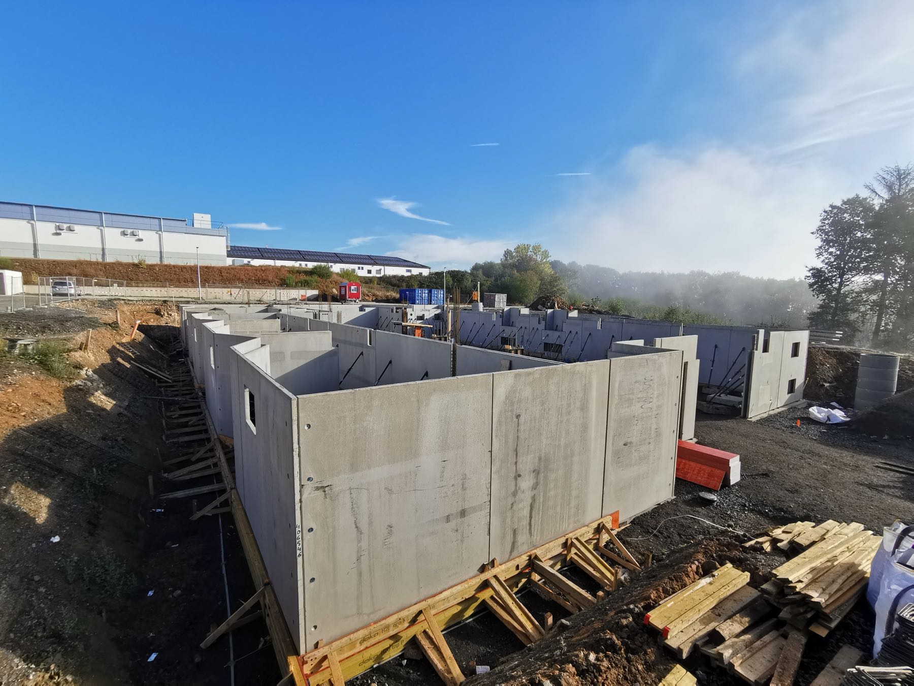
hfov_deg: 94.5
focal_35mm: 16
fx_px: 422
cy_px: 343
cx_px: 457
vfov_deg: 78.1
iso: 50
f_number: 2.2
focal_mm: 2.35
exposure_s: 1/1508
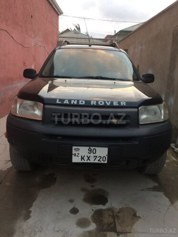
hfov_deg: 48.2
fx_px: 199
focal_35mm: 29
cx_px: 89
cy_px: 118
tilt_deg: -14.3
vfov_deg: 61.7
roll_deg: -1.3
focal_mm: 4.15
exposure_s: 1/33
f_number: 2.2
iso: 80
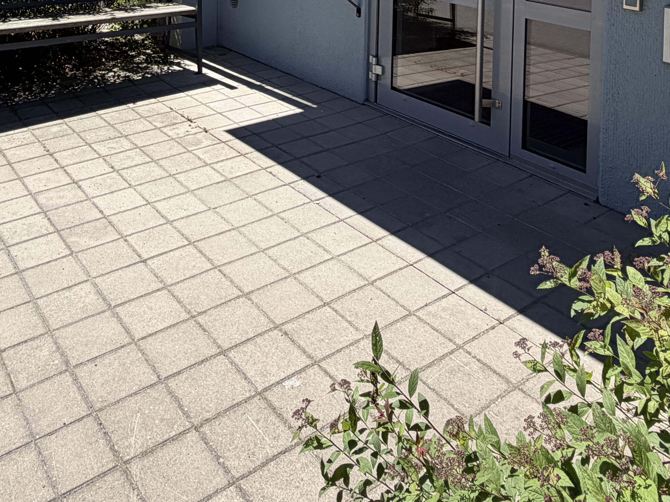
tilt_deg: -0.3
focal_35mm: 36
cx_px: 290
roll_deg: -0.9
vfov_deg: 32.3
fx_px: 697
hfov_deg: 51.2
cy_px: -110
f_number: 2.2
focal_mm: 2.22
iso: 32
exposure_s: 1/770
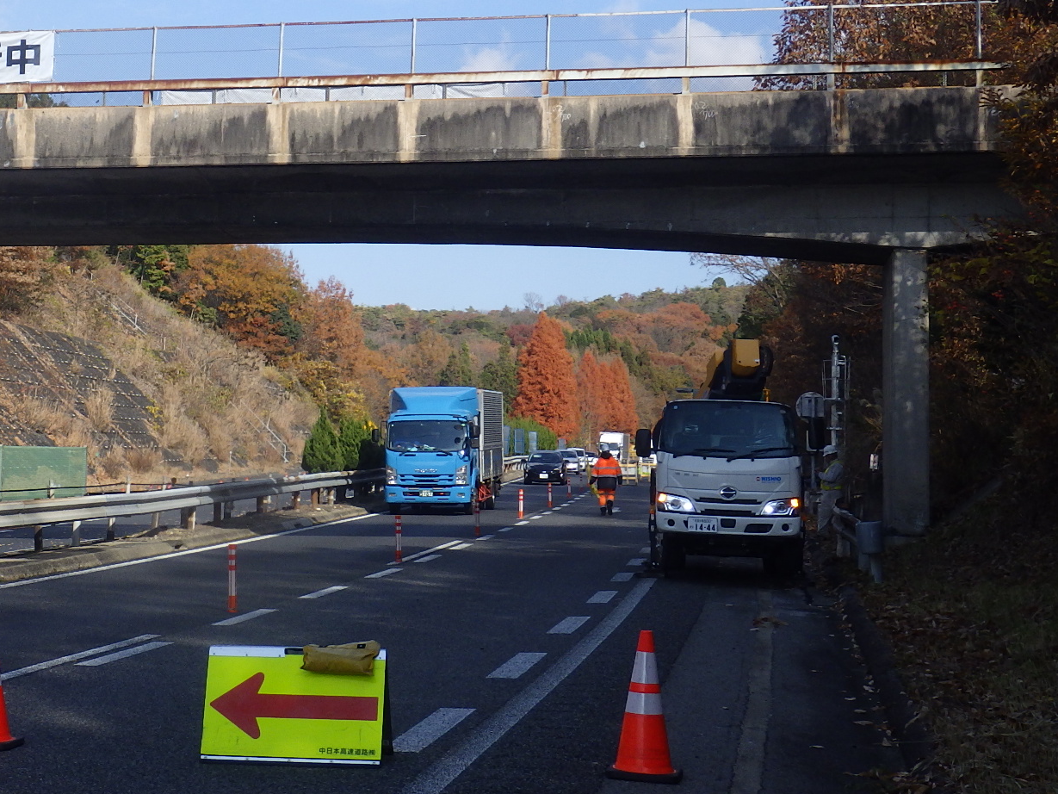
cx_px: 189
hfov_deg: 27.1
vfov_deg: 20.9
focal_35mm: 70
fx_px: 2140
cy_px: 220
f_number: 5
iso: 125
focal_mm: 7.5
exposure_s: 1/500
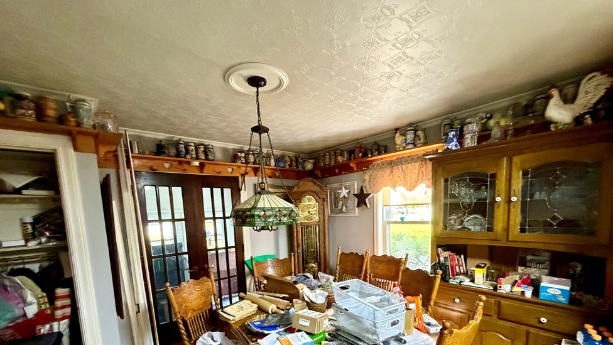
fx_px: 260
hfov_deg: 99.4
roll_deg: +2.9
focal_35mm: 16
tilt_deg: -5.4
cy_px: 239
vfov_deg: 64.7
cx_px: 310
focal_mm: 2.22
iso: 800
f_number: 2.2
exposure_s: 1/60
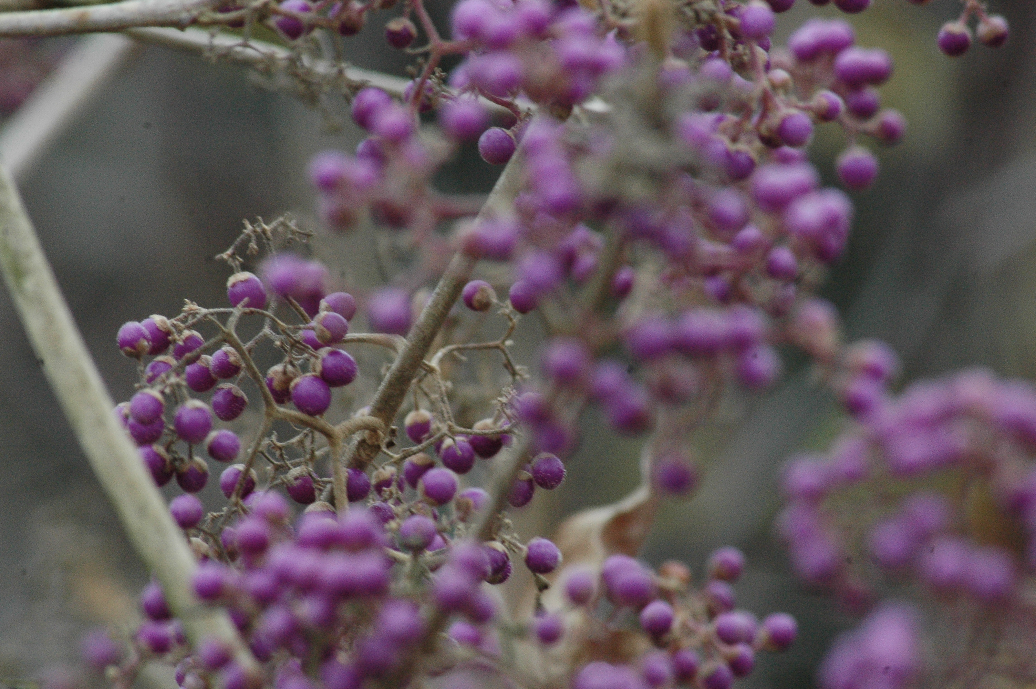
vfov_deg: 4.4
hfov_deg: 6.5
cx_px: 518
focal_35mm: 315
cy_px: 344
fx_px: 9057
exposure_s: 1/50
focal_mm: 210
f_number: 13
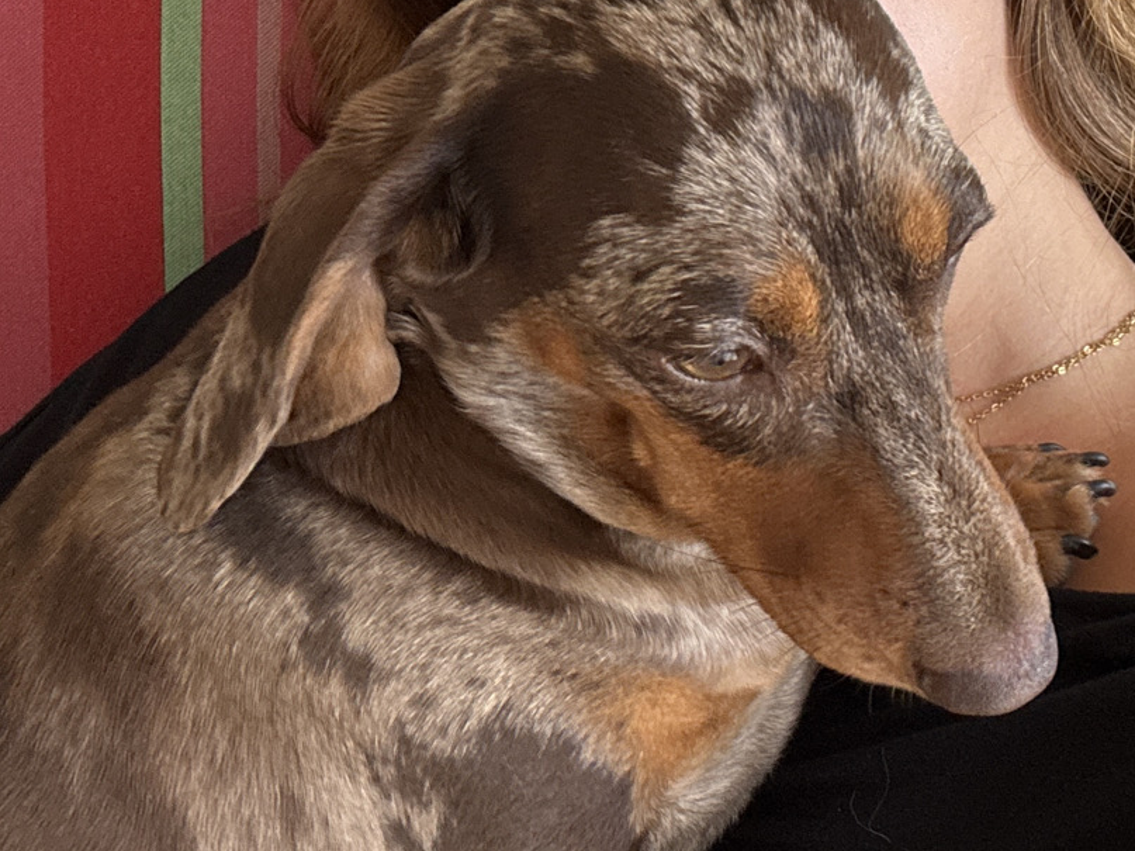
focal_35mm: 57
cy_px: 274
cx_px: 574
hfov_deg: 33.8
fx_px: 1869
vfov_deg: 25.5
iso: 100
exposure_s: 1/60
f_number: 1.9
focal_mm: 2.69
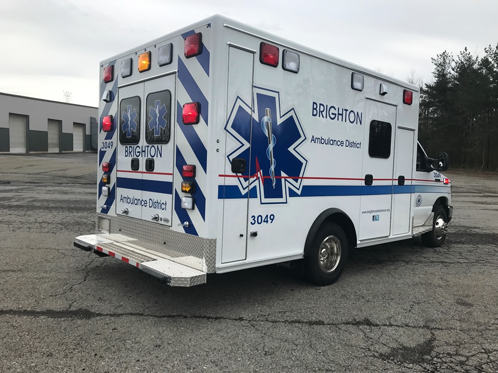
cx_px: 249
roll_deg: -1.5
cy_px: 186
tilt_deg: -3.7
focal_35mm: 28
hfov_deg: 63.4
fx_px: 403
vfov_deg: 49.7
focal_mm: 3.99
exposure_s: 1/1350
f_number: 1.8
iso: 20
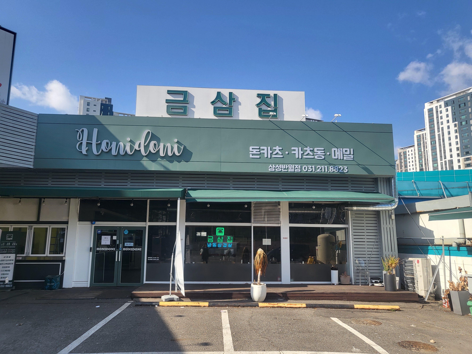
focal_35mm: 26
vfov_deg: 53.1
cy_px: 177
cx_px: 236
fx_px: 355
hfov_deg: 67.3
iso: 50
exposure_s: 1/1829
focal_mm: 4.25
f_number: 1.8
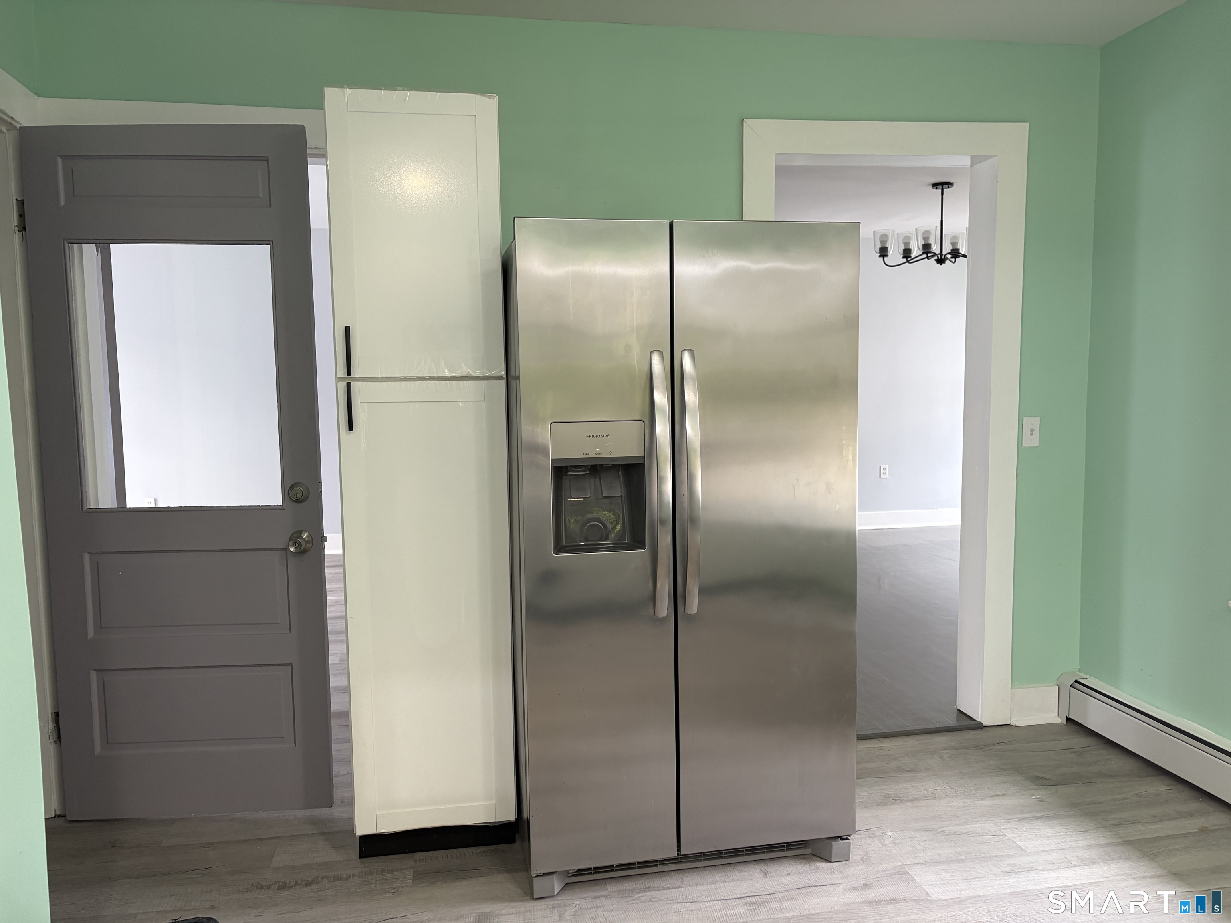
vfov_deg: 53.1
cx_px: 616
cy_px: 462
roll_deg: +0.3
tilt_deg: -5.9
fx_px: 925
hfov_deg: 67.3
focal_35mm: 26
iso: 100
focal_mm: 5.96
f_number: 1.6
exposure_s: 1/60
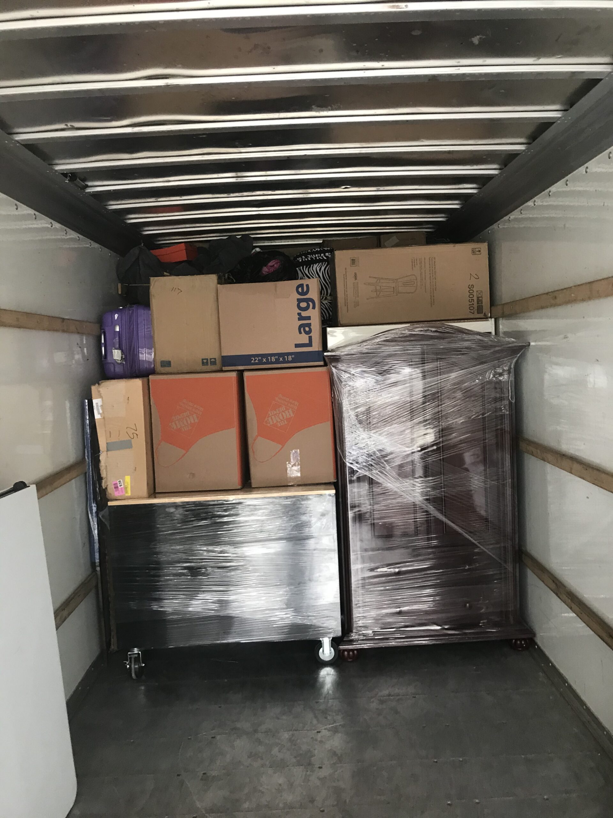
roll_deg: +3.5
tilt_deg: -3.2
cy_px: 409
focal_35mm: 28
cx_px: 306
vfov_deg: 63.4
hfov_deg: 49.7
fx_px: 661
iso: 32
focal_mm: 3.99
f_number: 1.8
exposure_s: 1/30
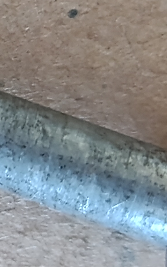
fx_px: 1573
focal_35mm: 216
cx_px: -235
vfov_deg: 9.6
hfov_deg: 5.8
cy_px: 8
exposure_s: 1/50
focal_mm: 6.14
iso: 1250
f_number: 1.6
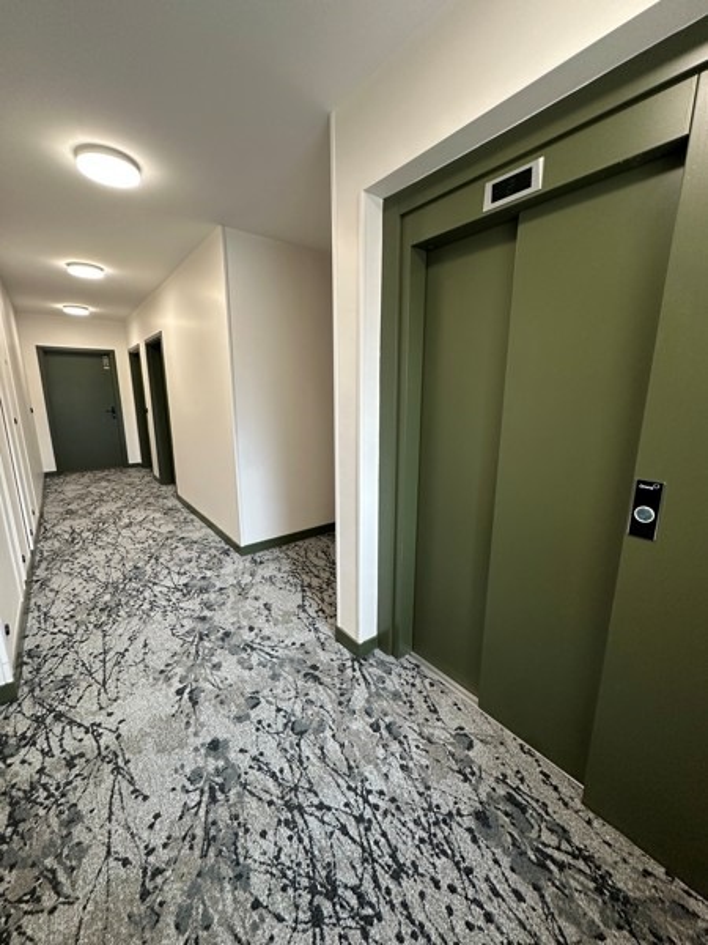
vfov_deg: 102.1
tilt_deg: -11.3
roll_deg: -0.4
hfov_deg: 85.7
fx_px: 382
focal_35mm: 14
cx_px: 354
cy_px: 472
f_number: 2.2
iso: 200
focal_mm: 2.22
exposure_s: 1/99
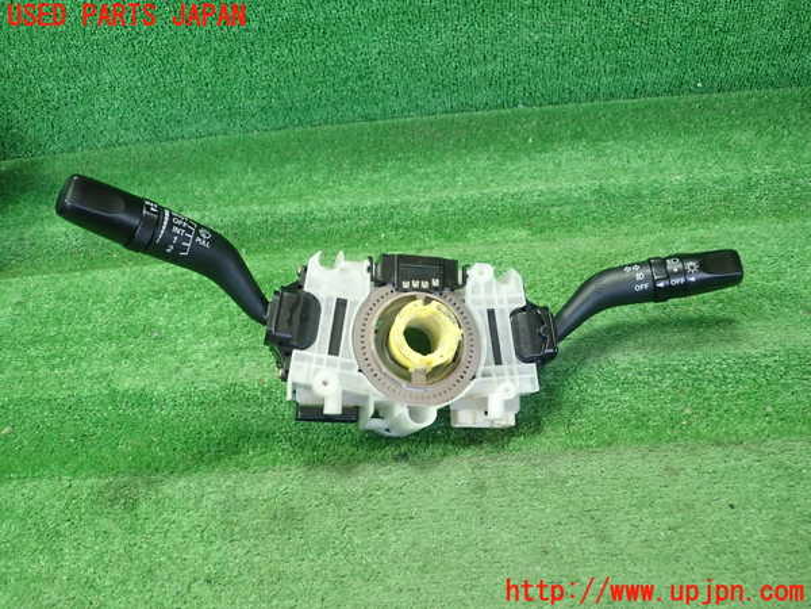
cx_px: 406
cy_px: 304
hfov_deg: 60.0
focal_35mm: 30
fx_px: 703
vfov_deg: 46.8
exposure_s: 1/125
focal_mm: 5.5
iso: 400
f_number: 2.3
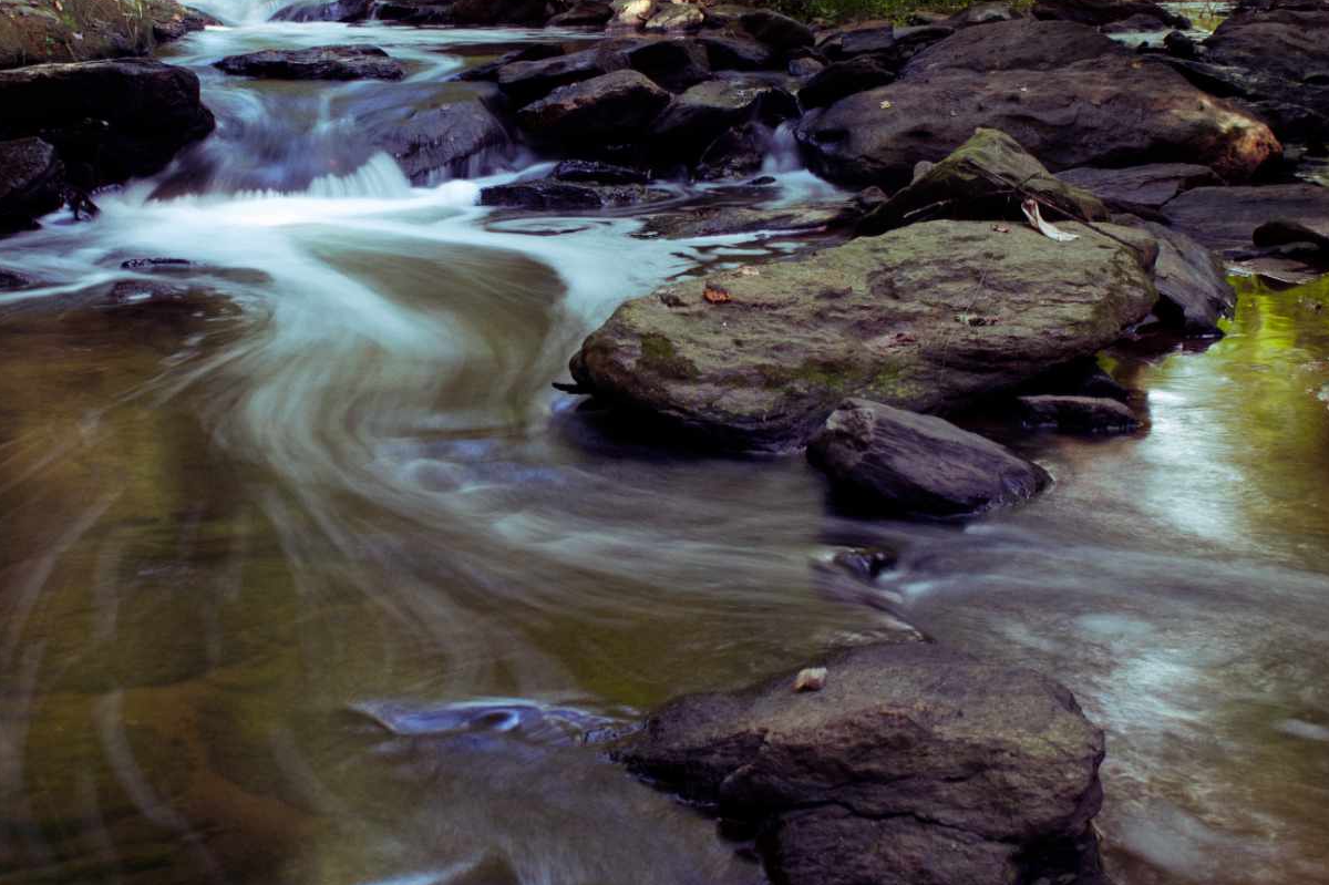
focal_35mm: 55
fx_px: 2029
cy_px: 314
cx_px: 605
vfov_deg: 24.5
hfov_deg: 36.2
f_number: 11
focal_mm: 22
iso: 200
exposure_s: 1.6
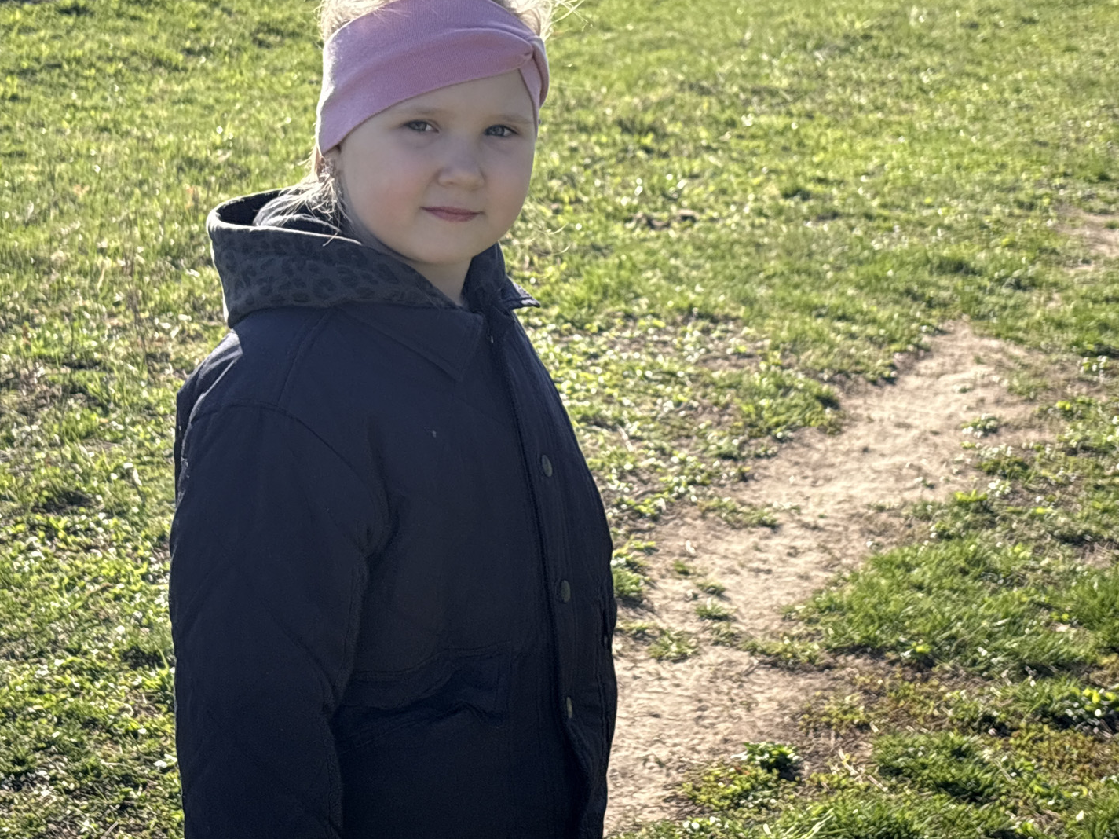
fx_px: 2359
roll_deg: -4.5
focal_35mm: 73
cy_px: 273
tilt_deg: -11.8
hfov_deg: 26.7
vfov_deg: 20.1
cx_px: 474
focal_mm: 5.96
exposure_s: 1/1667
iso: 50
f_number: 1.6
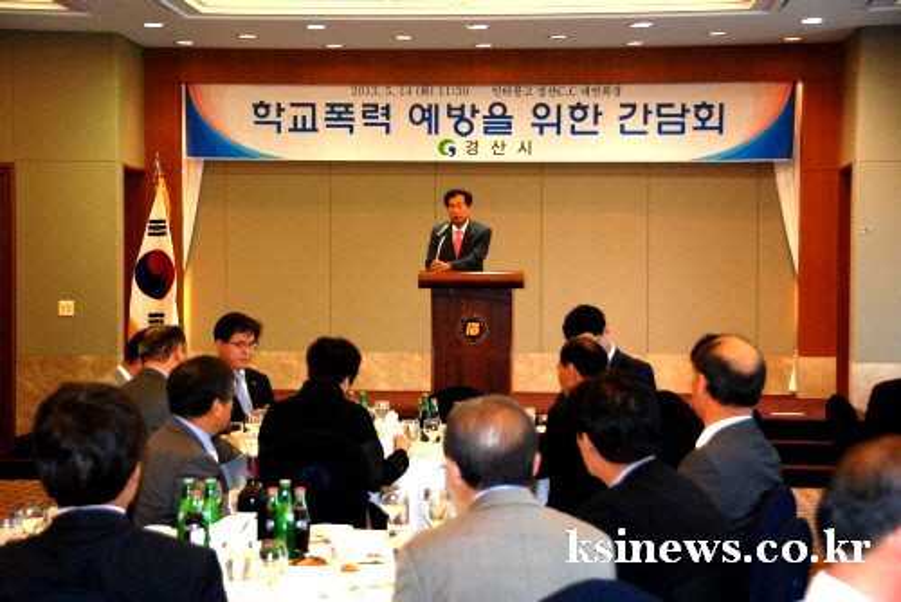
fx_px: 1953
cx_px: 450
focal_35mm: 78
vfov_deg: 17.5
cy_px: 301
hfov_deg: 26.0
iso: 800
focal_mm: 52
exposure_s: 1/60
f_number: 4.8
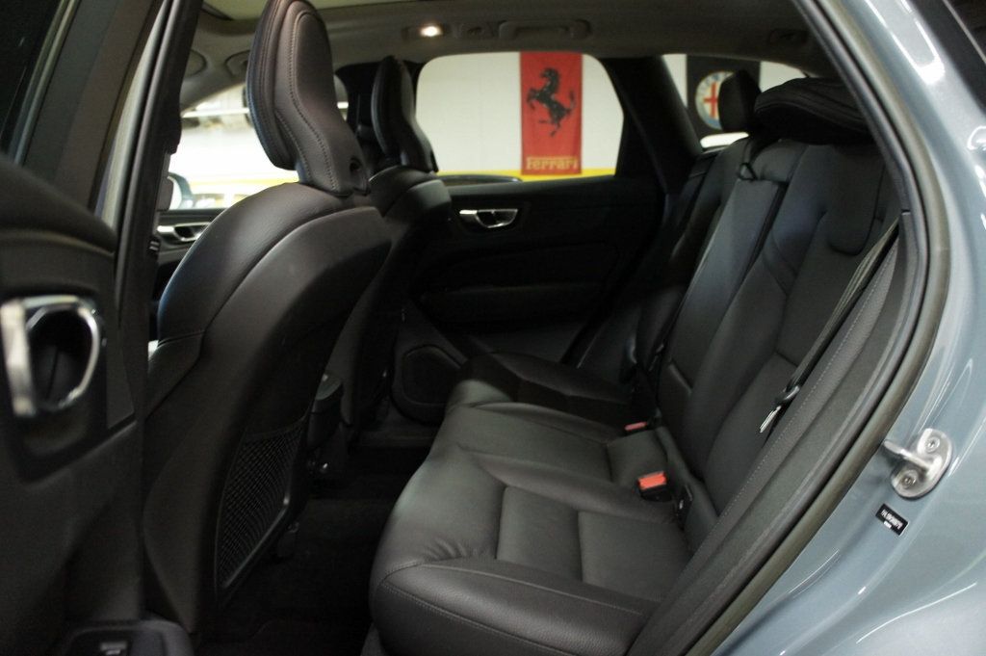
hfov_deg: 67.4
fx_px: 739
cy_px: 328
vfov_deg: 47.9
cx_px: 493
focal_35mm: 27
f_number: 3.5
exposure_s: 1/30
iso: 1600
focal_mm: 18
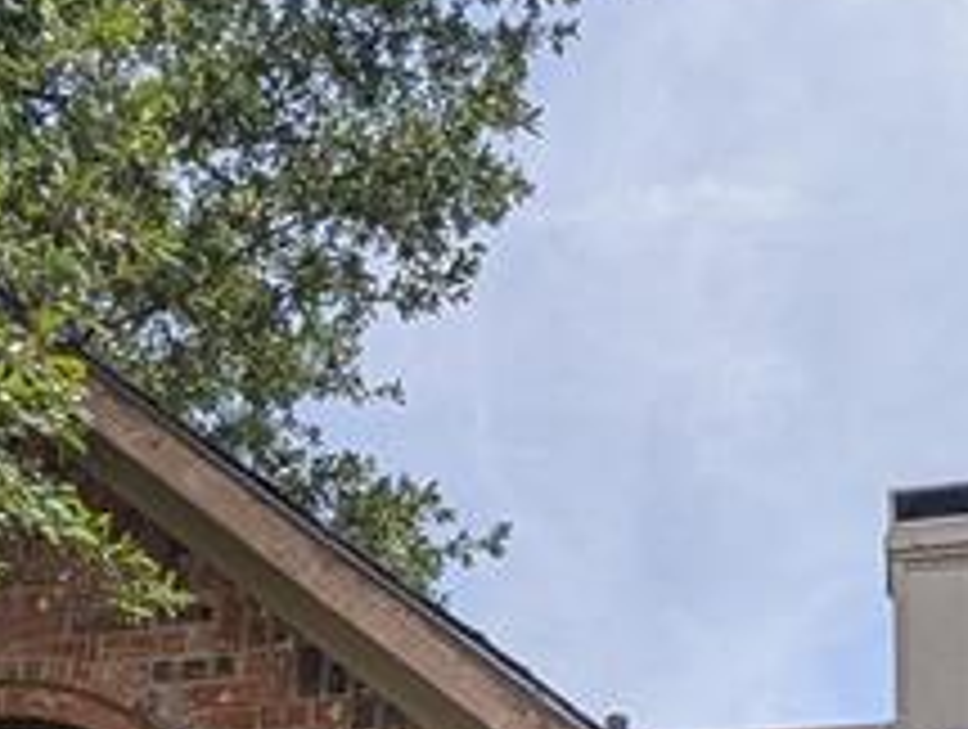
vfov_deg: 20.9
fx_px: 1597
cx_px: 540
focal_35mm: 57
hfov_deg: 33.7
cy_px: 1156
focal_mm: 2.02
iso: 55
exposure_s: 1/4505
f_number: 1.7
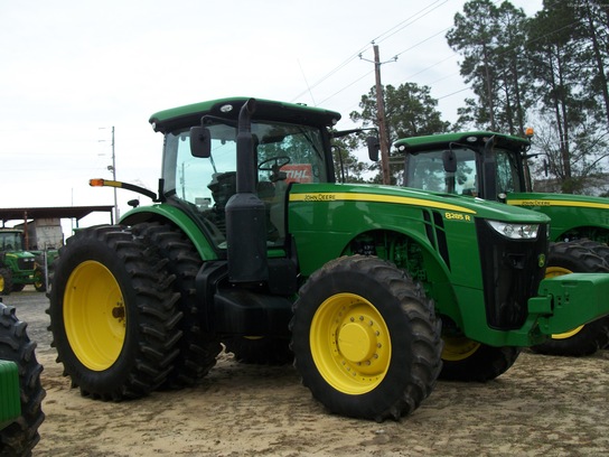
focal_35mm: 40
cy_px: 228
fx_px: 704
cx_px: 304
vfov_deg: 36.0
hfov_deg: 46.8
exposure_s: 1/100
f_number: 3.2
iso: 80
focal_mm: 7.1
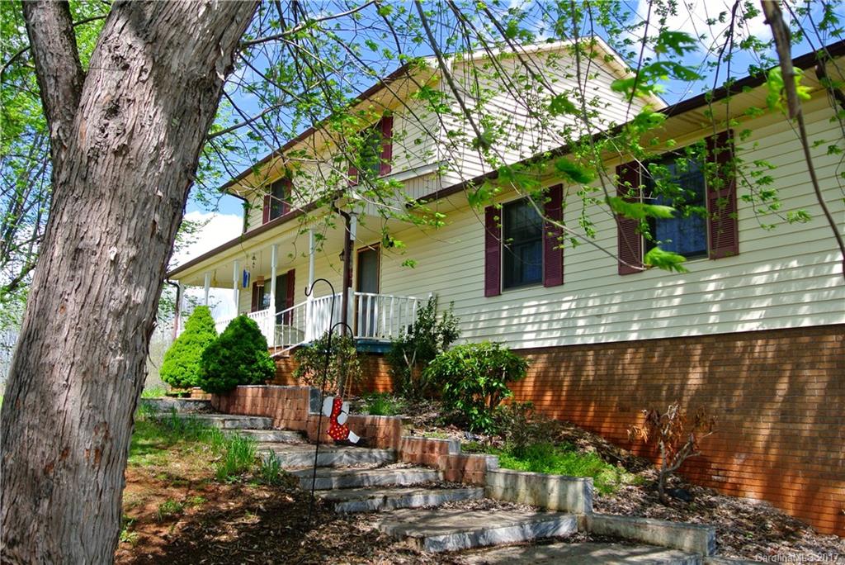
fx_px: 728
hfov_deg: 60.3
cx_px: 422
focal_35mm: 31
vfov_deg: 42.4
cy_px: 282
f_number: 4.5
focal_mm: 11.8
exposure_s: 1/400
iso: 100
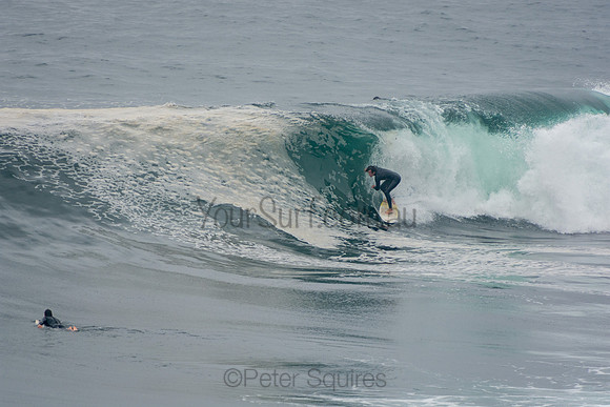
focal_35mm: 600
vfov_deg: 2.3
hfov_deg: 3.4
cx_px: 305
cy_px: 204
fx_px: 10169
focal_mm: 400
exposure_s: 1/1250
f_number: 5.6
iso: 320
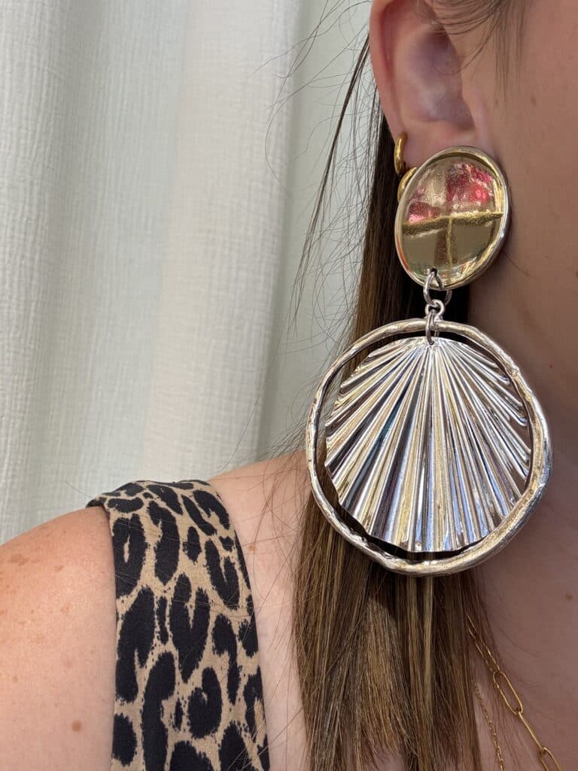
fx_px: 668
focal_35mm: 30
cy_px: 386
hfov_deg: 46.8
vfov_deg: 60.0
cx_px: 289
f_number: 1.9
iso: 40
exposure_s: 1/50
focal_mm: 2.69
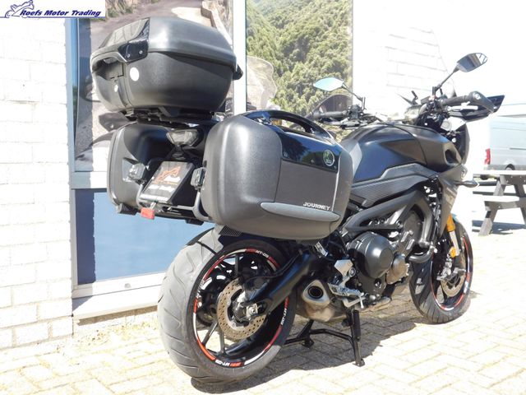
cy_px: 198
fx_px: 547
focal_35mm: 36
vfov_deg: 39.7
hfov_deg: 51.4
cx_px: 263
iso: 125
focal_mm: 6.3
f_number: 3.5
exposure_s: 1/250
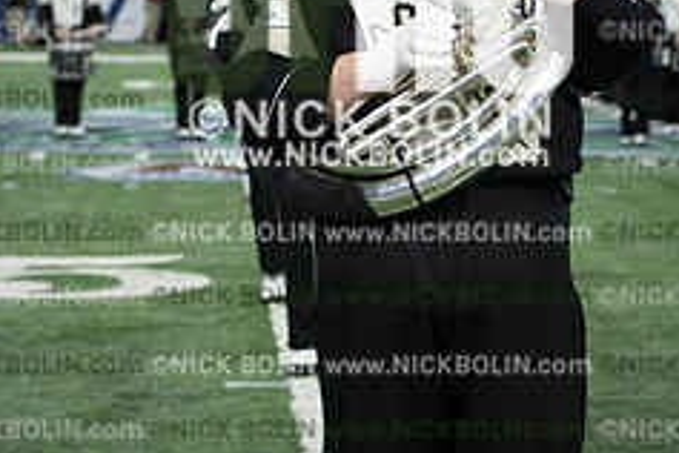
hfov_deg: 15.0
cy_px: 33
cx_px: 370
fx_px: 2584
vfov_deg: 10.0
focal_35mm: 137
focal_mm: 56
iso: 1250
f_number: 2.8
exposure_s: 1/1250
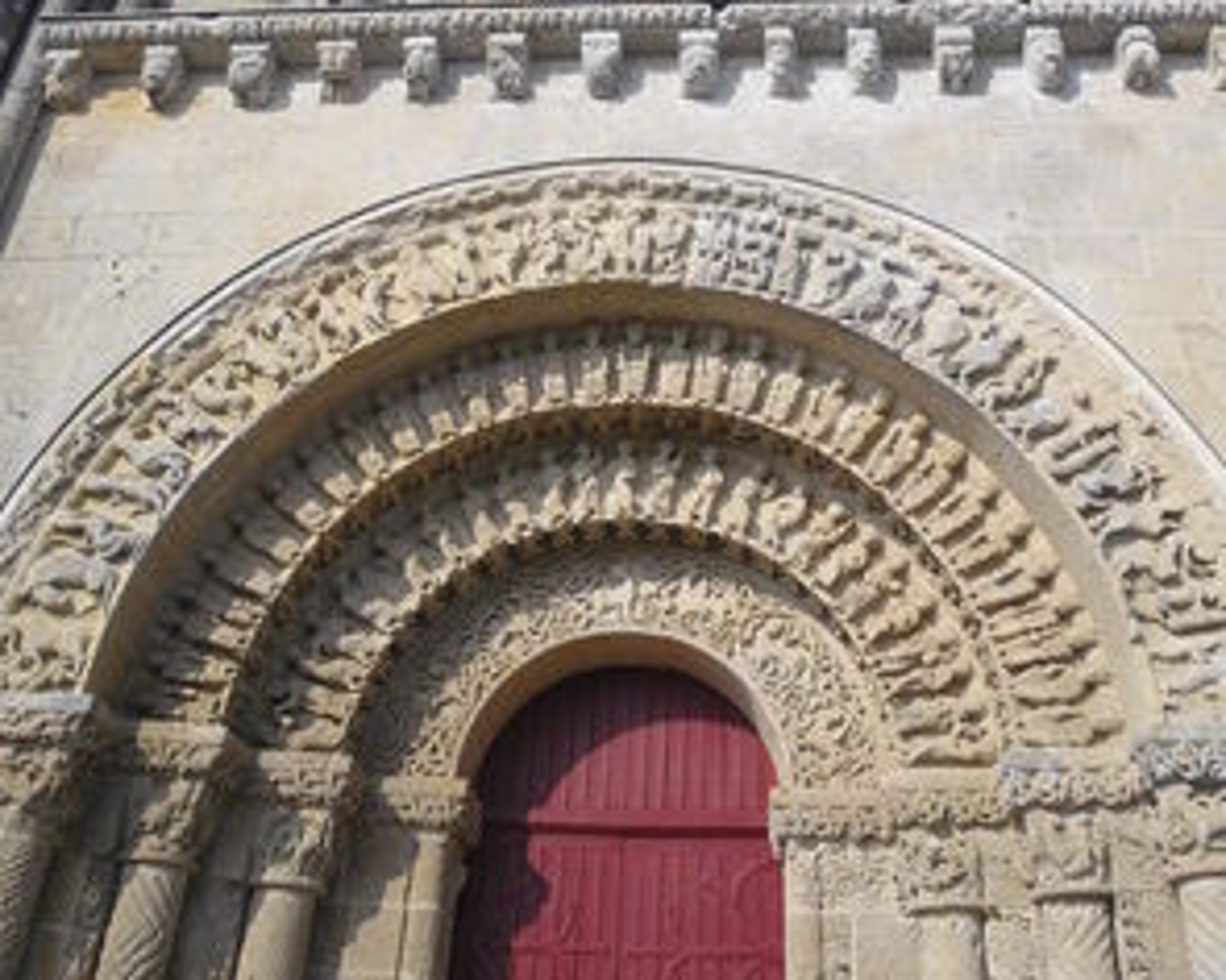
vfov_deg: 38.4
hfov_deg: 49.1
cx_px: 619
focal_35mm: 37
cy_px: 179
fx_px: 1343
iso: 64
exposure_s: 1/250
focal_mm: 4.65
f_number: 7.8
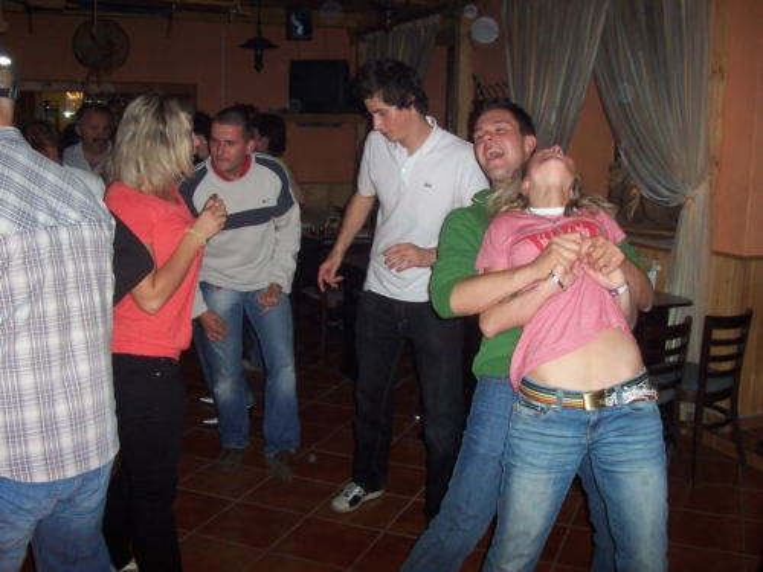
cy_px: 286
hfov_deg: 50.1
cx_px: 382
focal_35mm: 37
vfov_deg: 38.7
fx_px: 816
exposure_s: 1/60
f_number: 2.8
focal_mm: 5.6
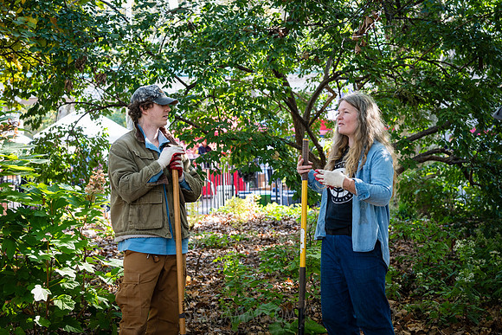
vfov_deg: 20.5
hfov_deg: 30.3
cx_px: 229
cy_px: 172
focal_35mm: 66
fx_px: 927
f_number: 4
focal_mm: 52
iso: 500
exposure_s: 1/125
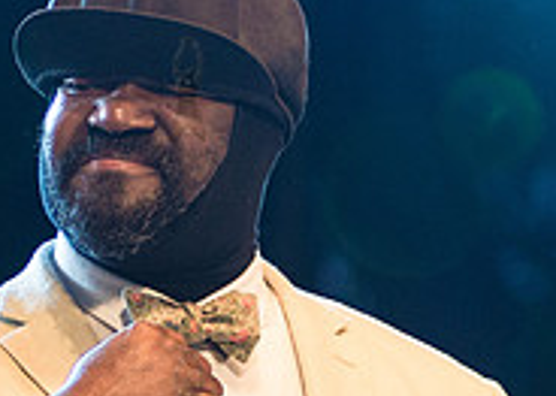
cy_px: 492
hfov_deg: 4.7
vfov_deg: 3.3
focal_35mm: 433
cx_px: 178
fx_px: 6830
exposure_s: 1/500
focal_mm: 105
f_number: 3.2
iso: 1600
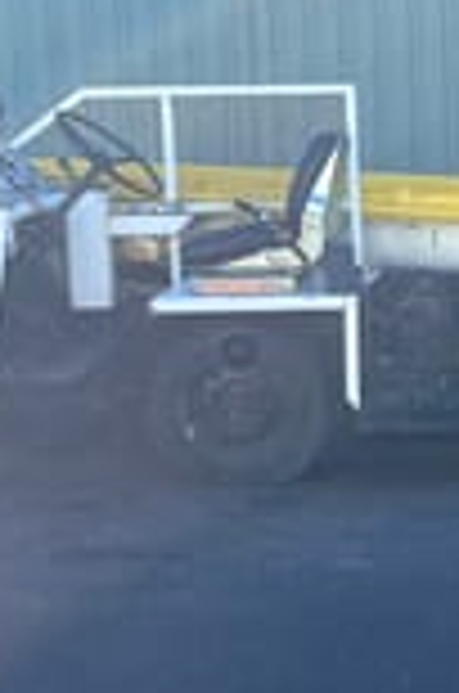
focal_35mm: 88
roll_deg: -1.0
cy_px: 281
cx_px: 634
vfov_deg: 23.1
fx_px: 1690
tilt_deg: -6.1
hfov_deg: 14.6
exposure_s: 1/804
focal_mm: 5.1
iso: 50
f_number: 1.6
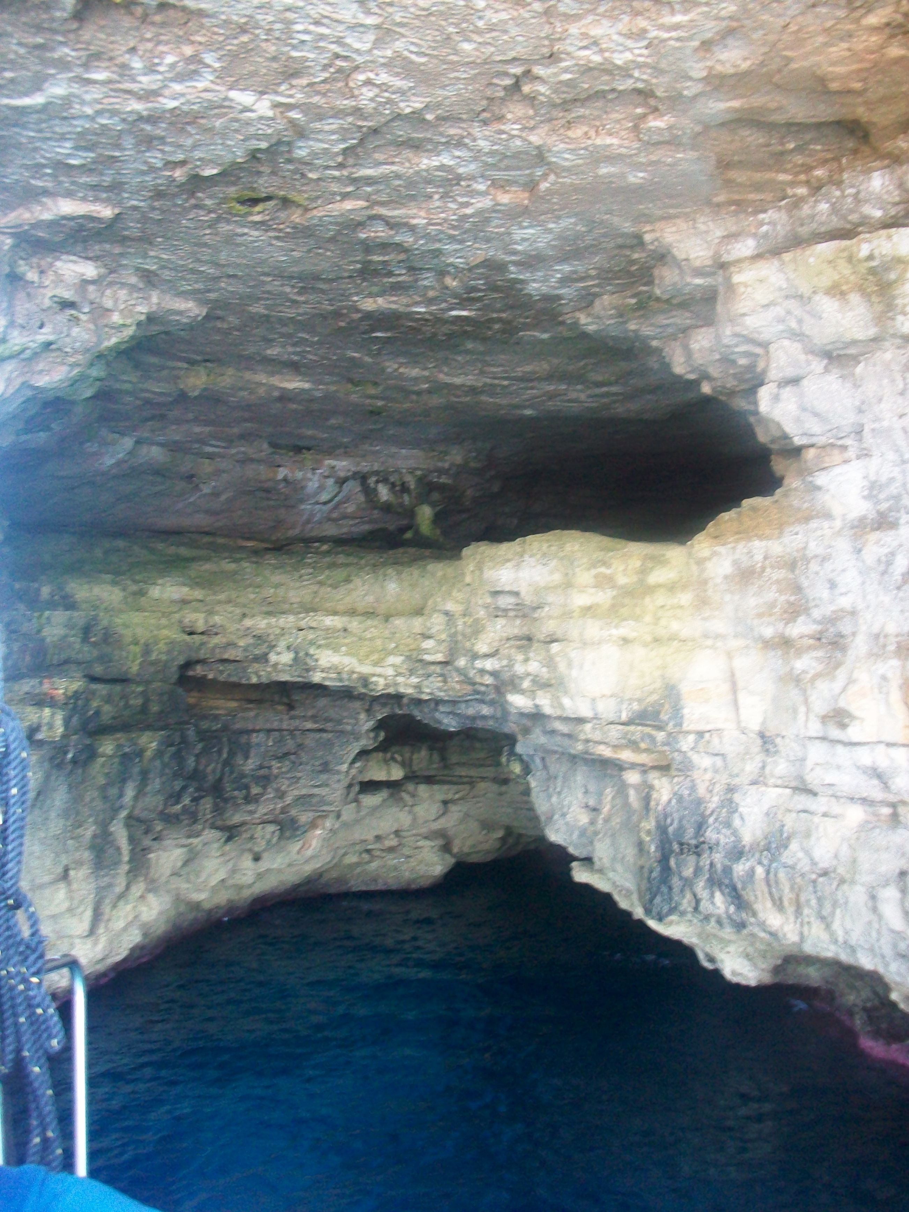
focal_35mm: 34
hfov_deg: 41.8
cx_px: 454
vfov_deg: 54.0
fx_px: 1190
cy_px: 606
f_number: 2.8
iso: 160
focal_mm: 5.7
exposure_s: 1/30
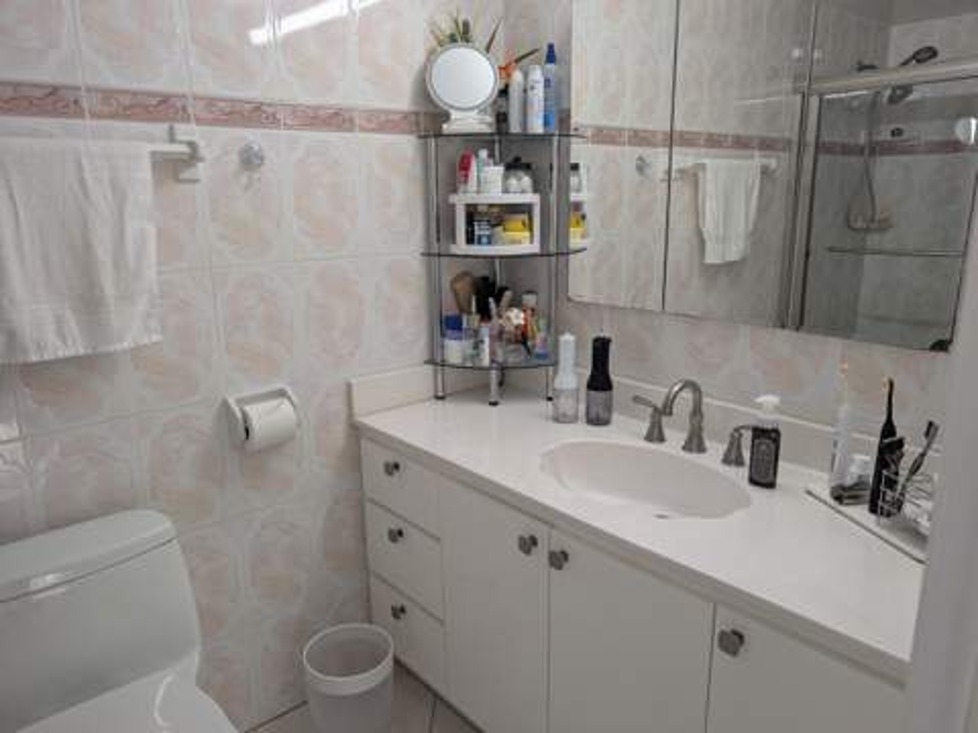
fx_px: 678
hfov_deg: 71.6
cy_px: 366
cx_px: 489
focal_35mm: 24
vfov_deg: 56.8
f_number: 1.68
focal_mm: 6.9
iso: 26
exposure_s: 1/40
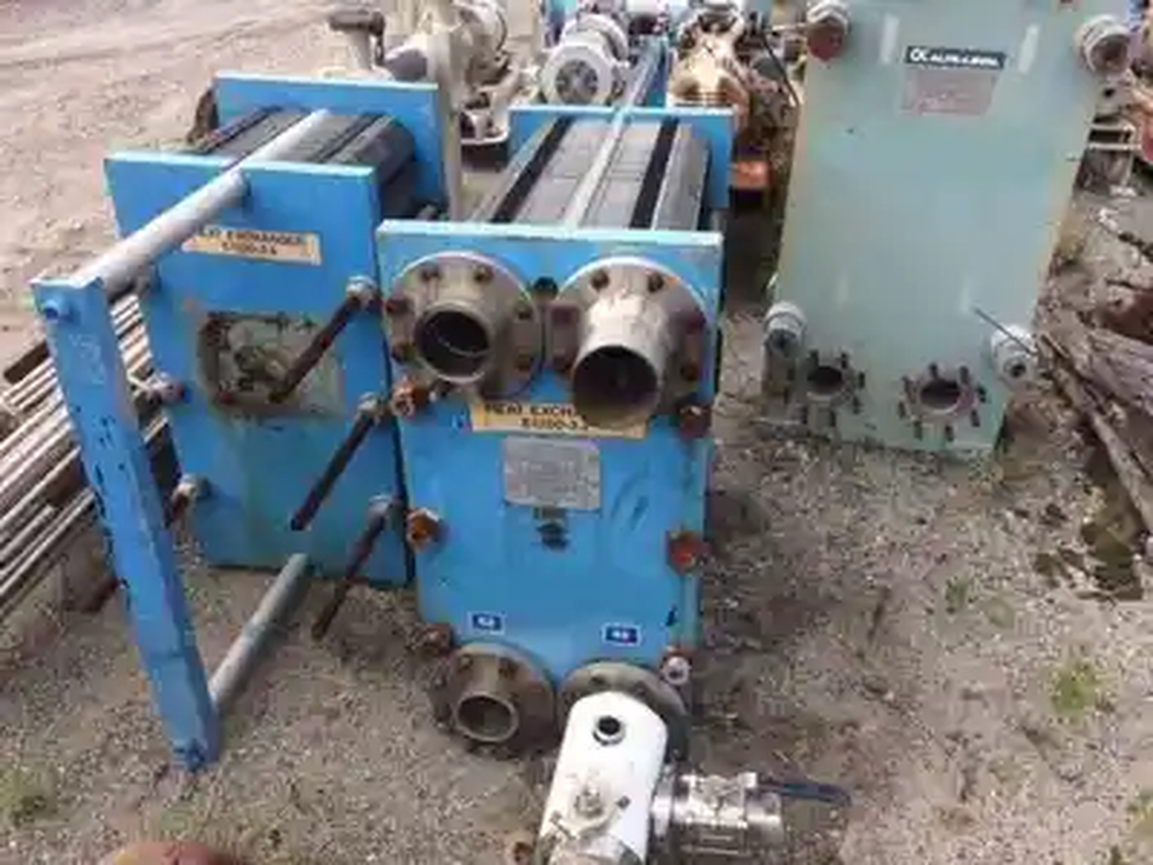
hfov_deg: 61.7
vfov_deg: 48.2
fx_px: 966
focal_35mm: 29
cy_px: 432
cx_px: 576
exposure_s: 1/933
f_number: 2.2
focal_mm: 4.15
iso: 32
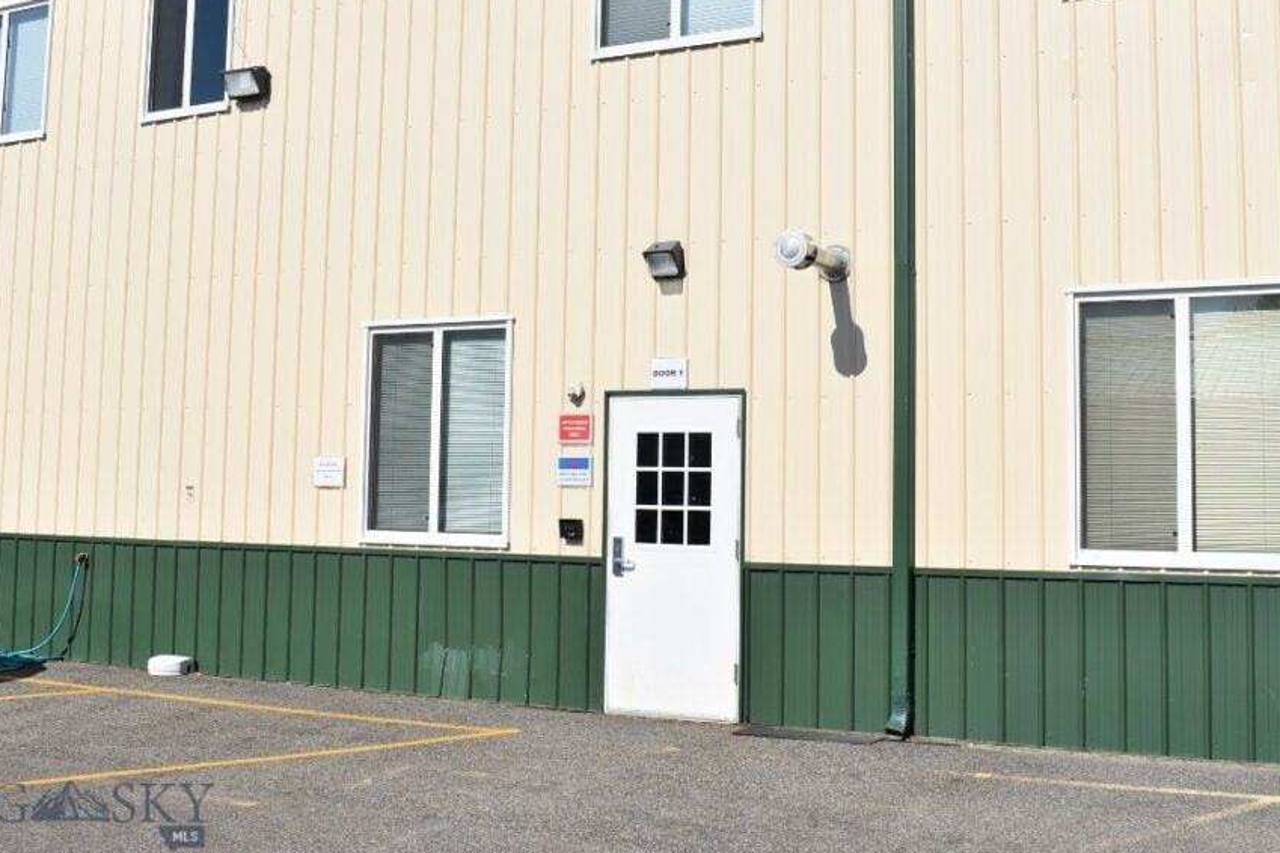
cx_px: 692
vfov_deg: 32.1
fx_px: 1479
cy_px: 353
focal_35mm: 42
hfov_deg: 46.8
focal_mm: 23
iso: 100
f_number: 9
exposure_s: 1/500
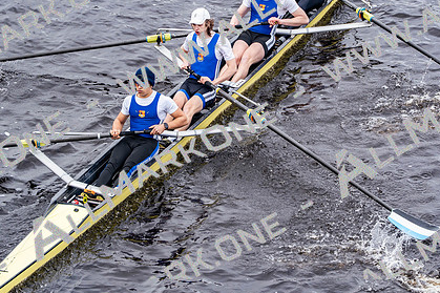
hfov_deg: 7.4
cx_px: 246
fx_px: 3384
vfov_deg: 5.0
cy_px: 99
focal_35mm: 277
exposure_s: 1/2000
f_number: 2.8
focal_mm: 200
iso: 400
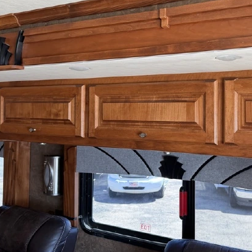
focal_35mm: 41
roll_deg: +0.1
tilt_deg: +5.3
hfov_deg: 40.3
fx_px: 338
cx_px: 172
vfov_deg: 40.7
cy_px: 99
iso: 200
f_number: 1.78
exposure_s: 1/76
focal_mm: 6.76
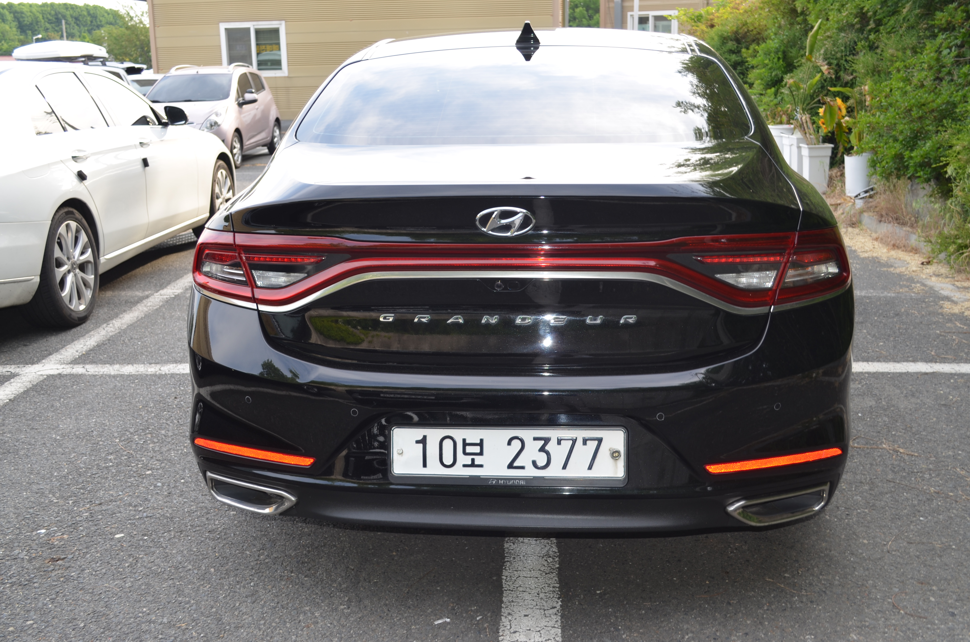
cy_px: 321
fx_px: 968
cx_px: 485
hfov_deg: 53.2
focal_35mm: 36
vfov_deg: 36.7
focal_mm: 24
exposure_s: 1/100
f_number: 5.6
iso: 100
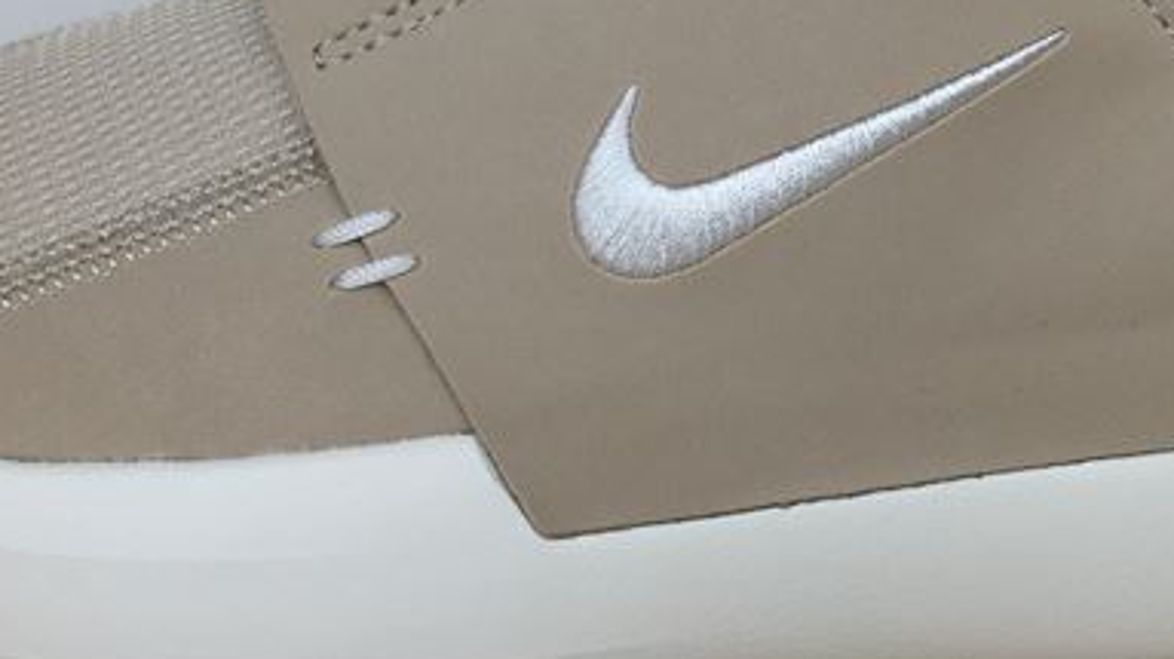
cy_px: 101
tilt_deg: -9.7
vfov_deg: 18.0
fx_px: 2054
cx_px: 705
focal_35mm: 66
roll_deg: +0.7
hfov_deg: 31.8
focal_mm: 4.15
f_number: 2.2
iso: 25
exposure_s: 1/167
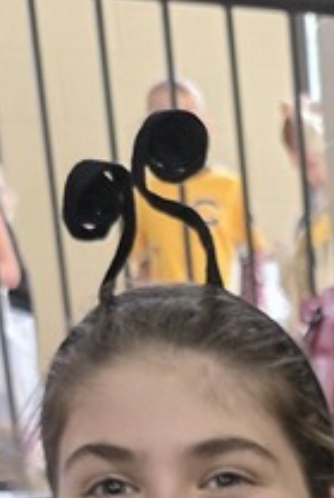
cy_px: 975
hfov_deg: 11.4
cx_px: 468
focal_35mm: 117
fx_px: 1623
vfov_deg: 14.6
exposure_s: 1/120
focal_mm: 6.3
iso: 250
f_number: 1.7
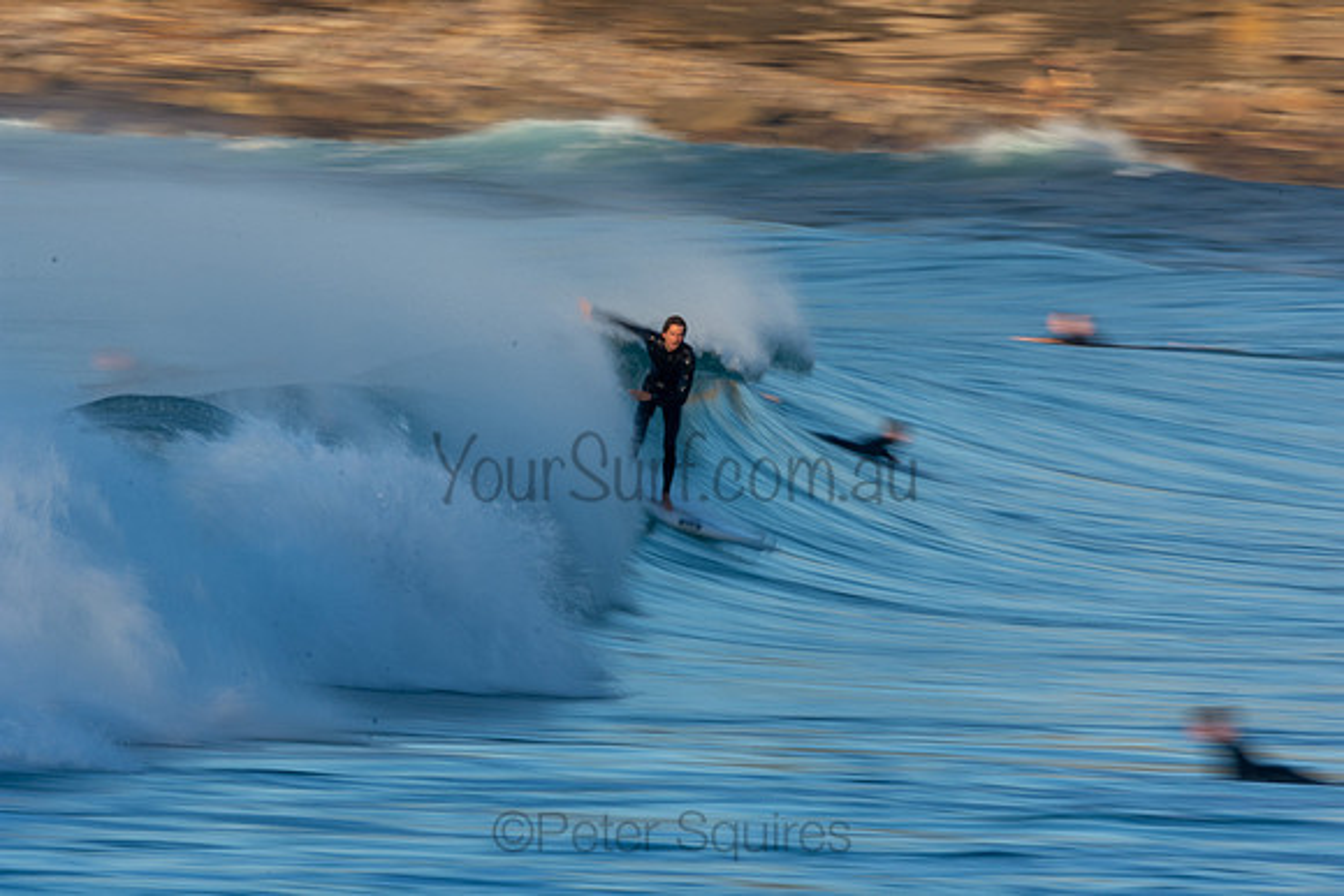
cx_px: 672
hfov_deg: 2.7
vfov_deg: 1.8
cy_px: 448
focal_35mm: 750
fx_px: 28005
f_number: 25
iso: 100
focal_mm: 500
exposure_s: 1/20
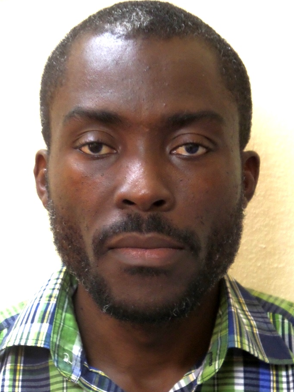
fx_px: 1460
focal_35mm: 129
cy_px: 211
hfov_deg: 11.5
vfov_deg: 15.3
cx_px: 158
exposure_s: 1/8
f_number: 4
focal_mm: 20.3
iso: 400
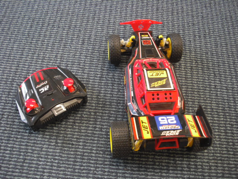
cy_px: 90
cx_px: 119
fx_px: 261
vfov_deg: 37.7
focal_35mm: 38
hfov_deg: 49.0
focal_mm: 6.2
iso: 200
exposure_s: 1/40
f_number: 2.8
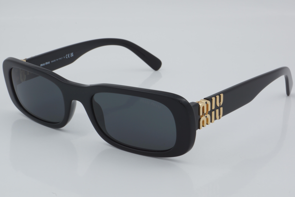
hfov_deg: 27.0
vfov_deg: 18.2
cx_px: 148
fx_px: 615
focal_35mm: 75
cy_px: 98
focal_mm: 50
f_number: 32
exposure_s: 1/4
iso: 100
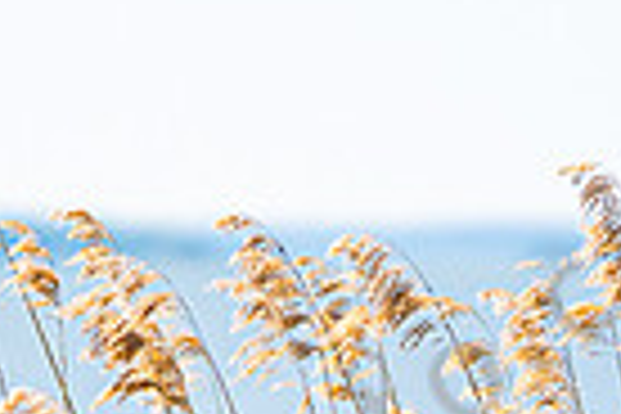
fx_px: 14644
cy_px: 551
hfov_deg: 2.4
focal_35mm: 849
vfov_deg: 1.6
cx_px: 184
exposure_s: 1/3200
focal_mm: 135
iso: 100
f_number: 1.8
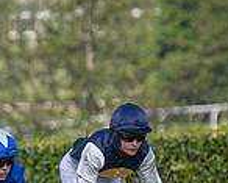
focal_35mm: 1690
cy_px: 272
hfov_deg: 1.1
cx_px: -10
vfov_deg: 0.9
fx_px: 11412
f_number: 4
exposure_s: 1/3200
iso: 400
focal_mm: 260
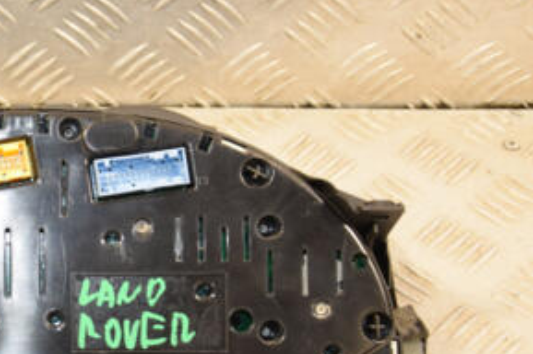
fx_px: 1568
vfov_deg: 12.9
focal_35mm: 106
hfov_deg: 18.7
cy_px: 188
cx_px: -18
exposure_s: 1/160
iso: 800
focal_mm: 34
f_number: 5
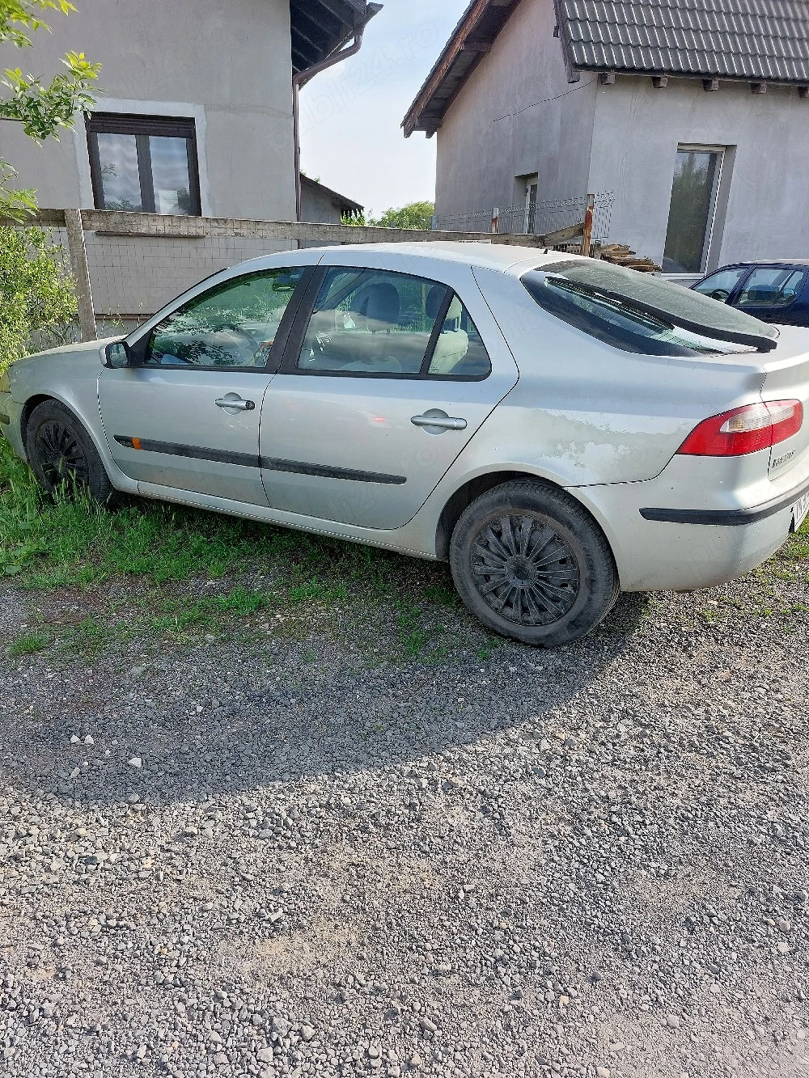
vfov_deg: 69.4
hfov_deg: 54.9
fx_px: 779
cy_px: 539
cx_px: 404
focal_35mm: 25
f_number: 1.8
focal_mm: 5.23
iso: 25
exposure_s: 1/345
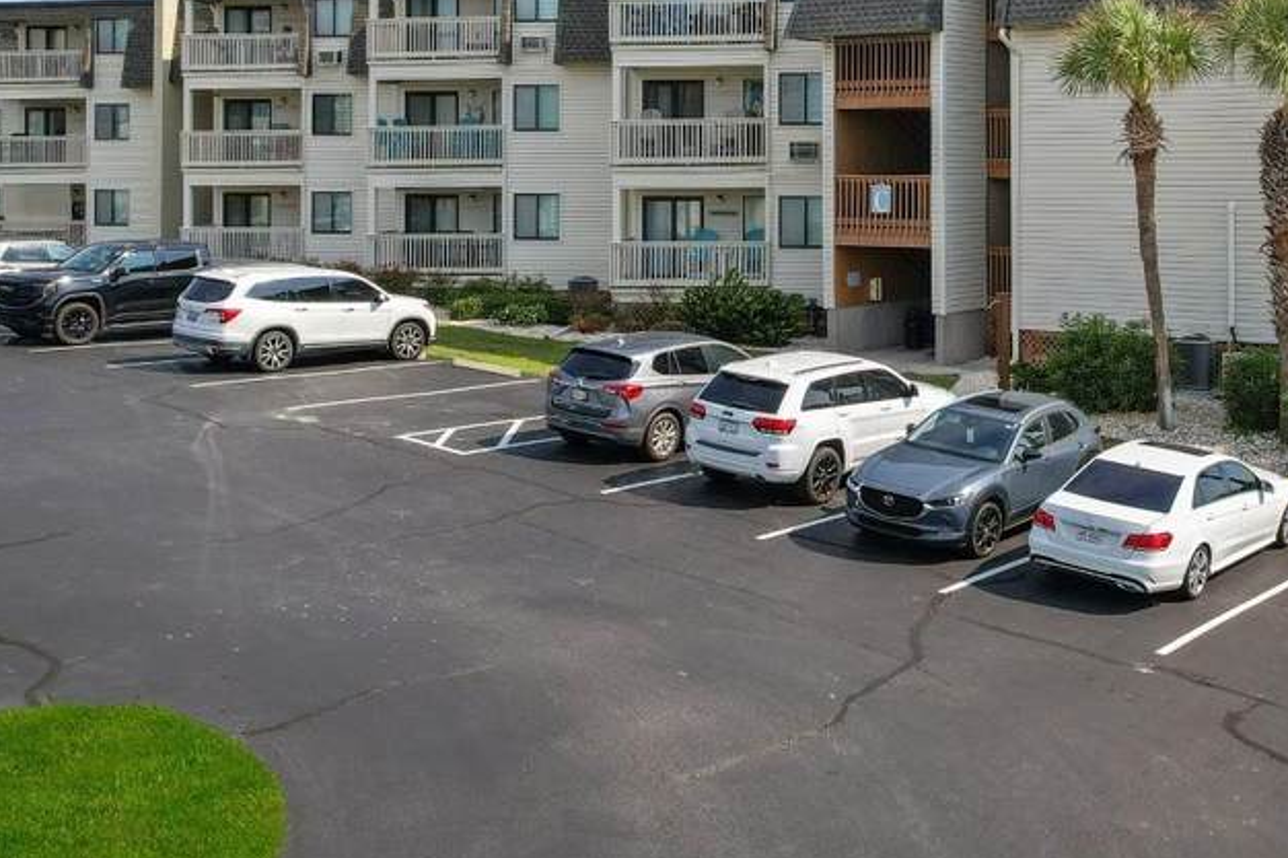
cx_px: 914
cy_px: 135
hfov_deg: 42.7
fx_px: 1609
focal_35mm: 45
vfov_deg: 29.0
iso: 100
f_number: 2.8
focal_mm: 8.38
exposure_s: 1/640
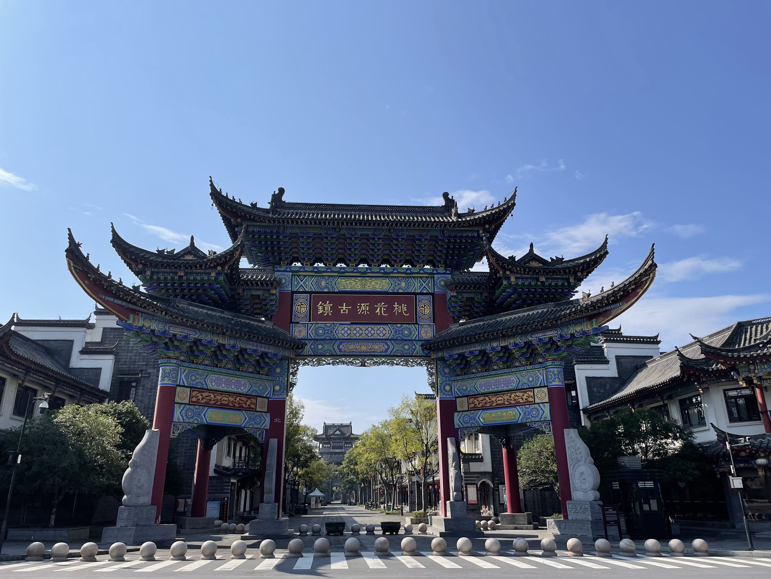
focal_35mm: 26
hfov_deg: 67.3
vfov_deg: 53.1
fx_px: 579
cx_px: 386
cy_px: 290
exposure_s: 1/5291
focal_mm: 4.2
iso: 32
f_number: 1.6
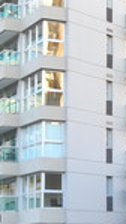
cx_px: 165
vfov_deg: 17.0
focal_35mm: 125
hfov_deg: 9.5
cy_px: 156
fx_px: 744
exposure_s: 1/200
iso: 250
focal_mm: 17
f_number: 4
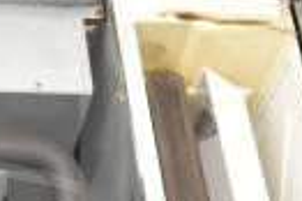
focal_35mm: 126
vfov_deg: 10.8
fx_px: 1056
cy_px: 204
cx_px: -71
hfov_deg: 15.6
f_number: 3.5
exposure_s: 1/40
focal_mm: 18
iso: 1600
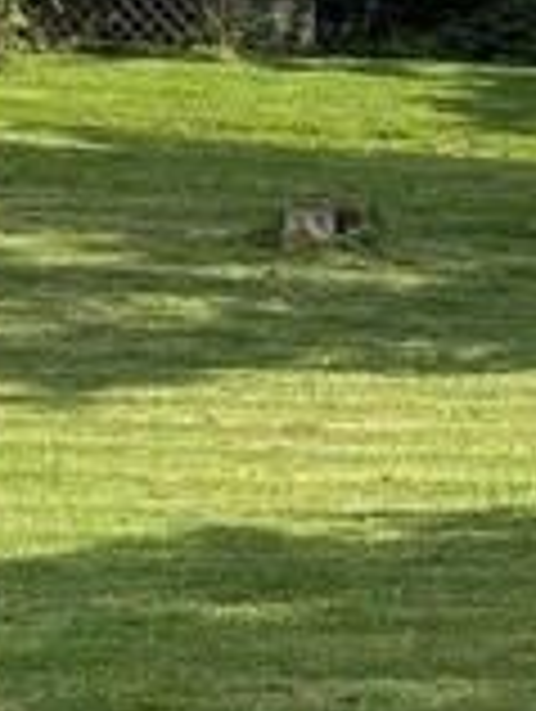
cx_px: -212
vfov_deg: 7.8
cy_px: -130
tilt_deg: +5.6
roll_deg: -2.5
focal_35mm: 252
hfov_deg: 5.9
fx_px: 5189
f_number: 2
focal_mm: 6
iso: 20
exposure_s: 1/1295
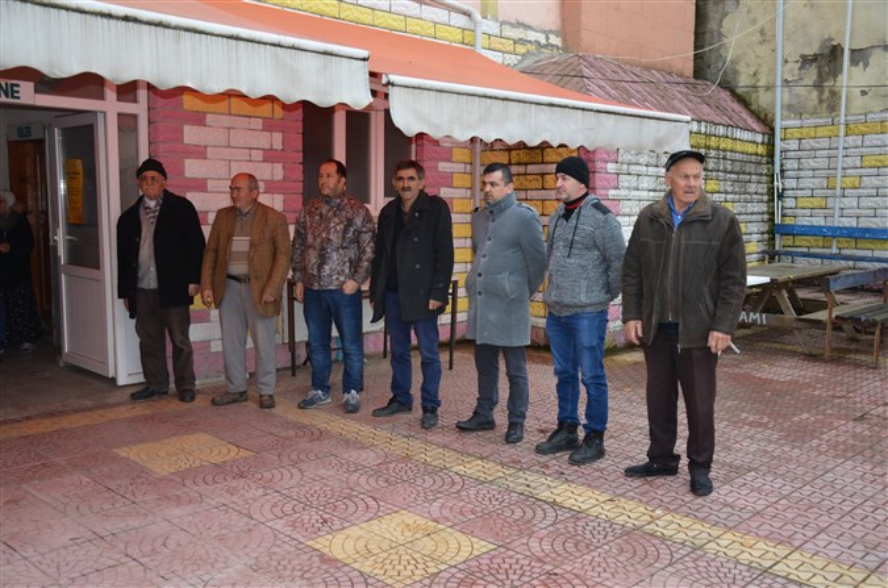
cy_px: 294
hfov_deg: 55.2
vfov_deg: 38.2
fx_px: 849
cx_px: 444
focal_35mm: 34
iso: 160
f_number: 4
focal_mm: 23
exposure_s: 1/250
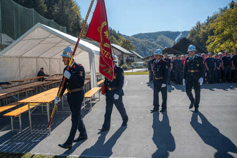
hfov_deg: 64.2
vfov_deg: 45.9
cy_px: 73
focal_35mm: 28
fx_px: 187
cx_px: 98
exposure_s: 1/1600
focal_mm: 24
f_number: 2.8
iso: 125
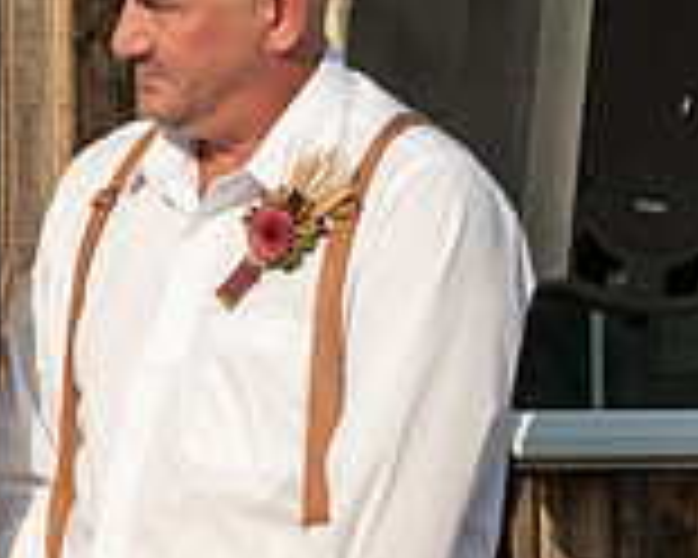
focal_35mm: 275
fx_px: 5681
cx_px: 49
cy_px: 408
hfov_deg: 7.0
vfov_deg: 5.6
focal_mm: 75
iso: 100
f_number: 4
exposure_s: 1/1000
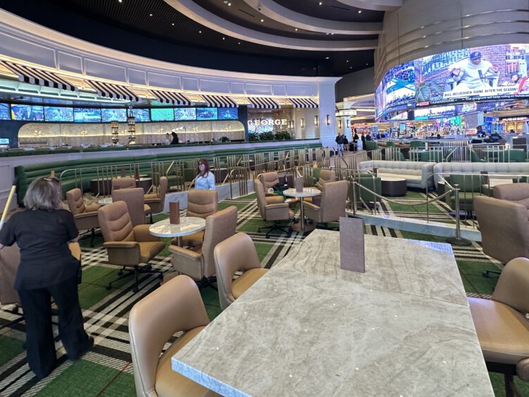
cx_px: 242
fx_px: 290
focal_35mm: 19
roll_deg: +2.4
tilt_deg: -2.5
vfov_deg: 67.6
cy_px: 149
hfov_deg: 84.5
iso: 250
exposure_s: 1/60
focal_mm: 2.22
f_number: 2.2
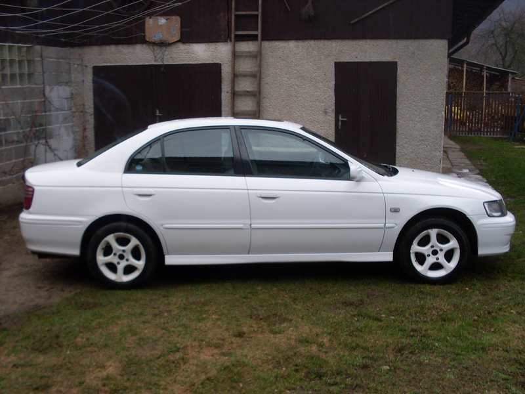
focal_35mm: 38
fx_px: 576
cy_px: 197
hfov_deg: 49.0
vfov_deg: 37.7
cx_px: 262
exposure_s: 1/125
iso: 80
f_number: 2.8
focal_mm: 6.3
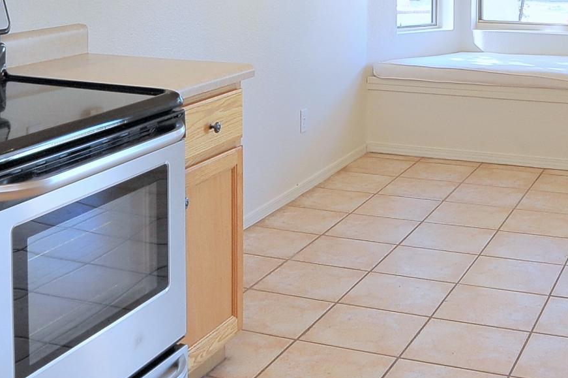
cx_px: 339
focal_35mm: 62
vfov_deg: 20.3
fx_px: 977
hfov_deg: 32.3
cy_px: -90
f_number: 8
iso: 640
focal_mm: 18
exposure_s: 1/30
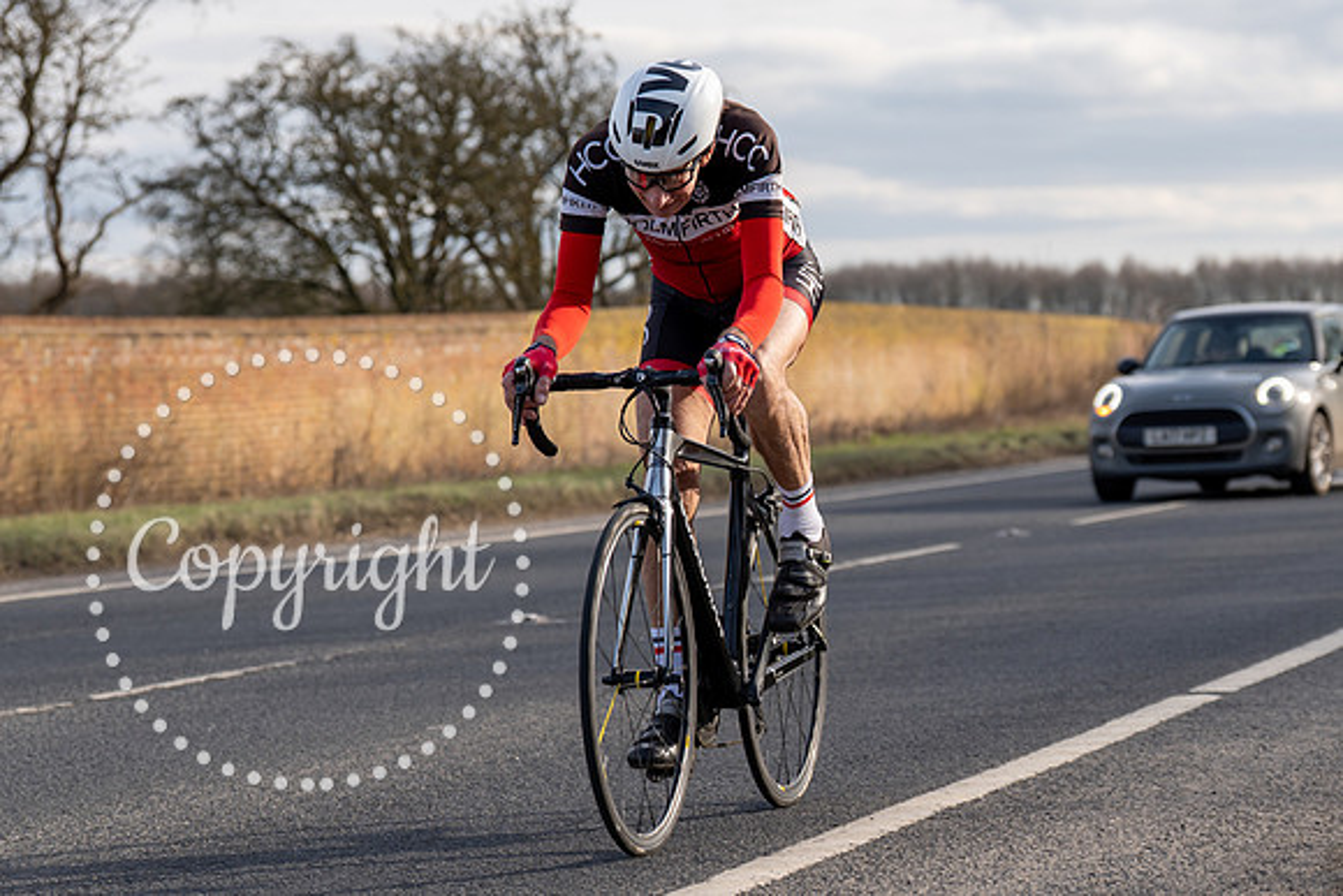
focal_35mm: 116
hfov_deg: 17.7
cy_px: 272
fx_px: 4316
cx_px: 650
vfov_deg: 11.8
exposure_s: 1/800
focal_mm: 83
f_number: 4
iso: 100
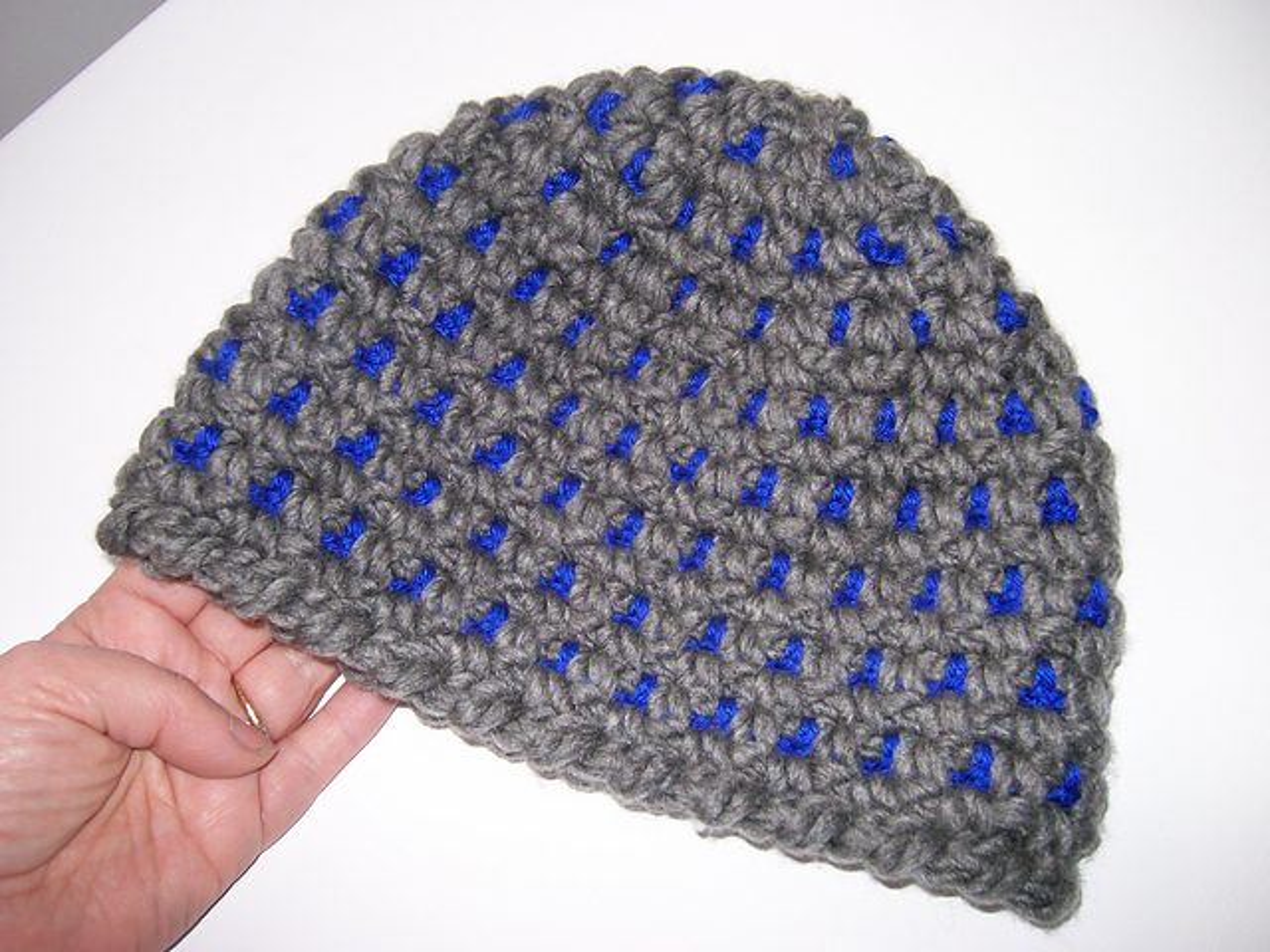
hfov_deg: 52.6
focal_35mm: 35
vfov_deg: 40.7
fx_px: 1284
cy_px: 476
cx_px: 635
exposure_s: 1/64
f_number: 2.8
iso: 80
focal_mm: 5.8
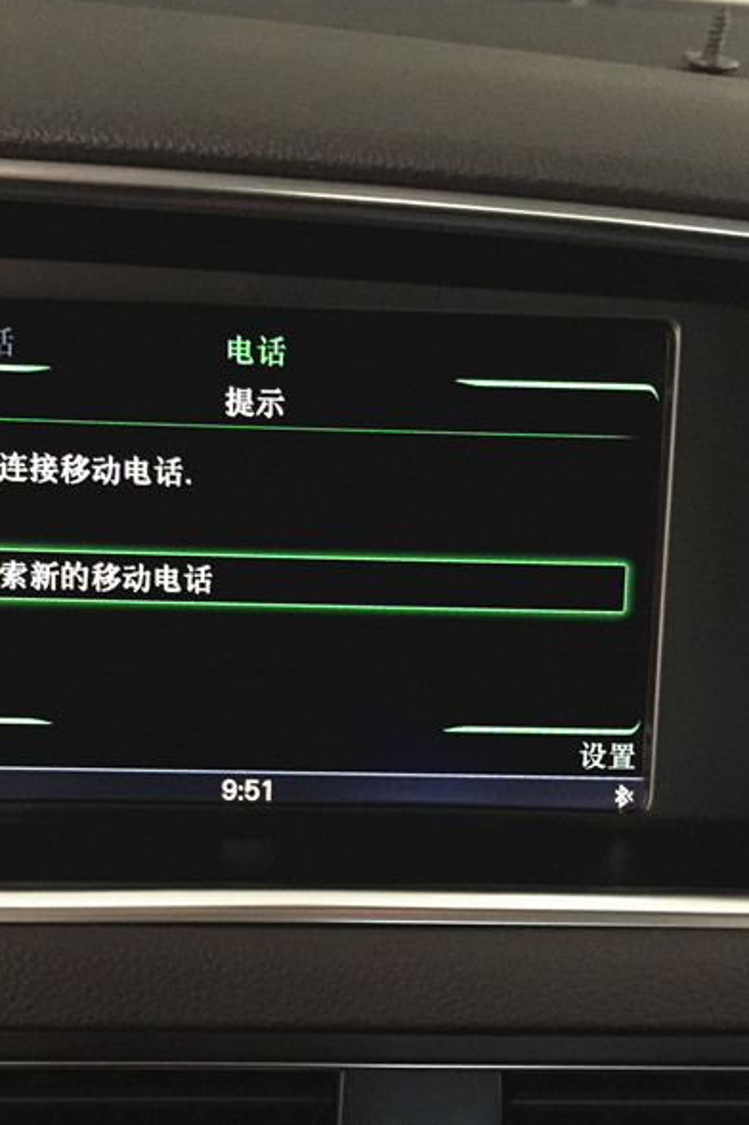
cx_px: 317
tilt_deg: -28.7
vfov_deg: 46.8
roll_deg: -1.6
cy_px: 739
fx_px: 1281
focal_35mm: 41
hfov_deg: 32.5
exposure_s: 1/15
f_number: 2.2
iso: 400
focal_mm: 4.15
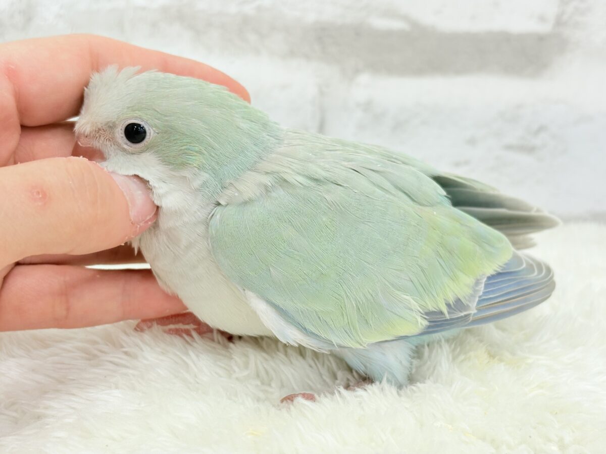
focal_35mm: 52
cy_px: 227
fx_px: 910
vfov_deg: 28.0
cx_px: 303
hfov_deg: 36.8
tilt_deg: -14.7
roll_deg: -1.6
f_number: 1.6
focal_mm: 5.96
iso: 40
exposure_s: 1/50
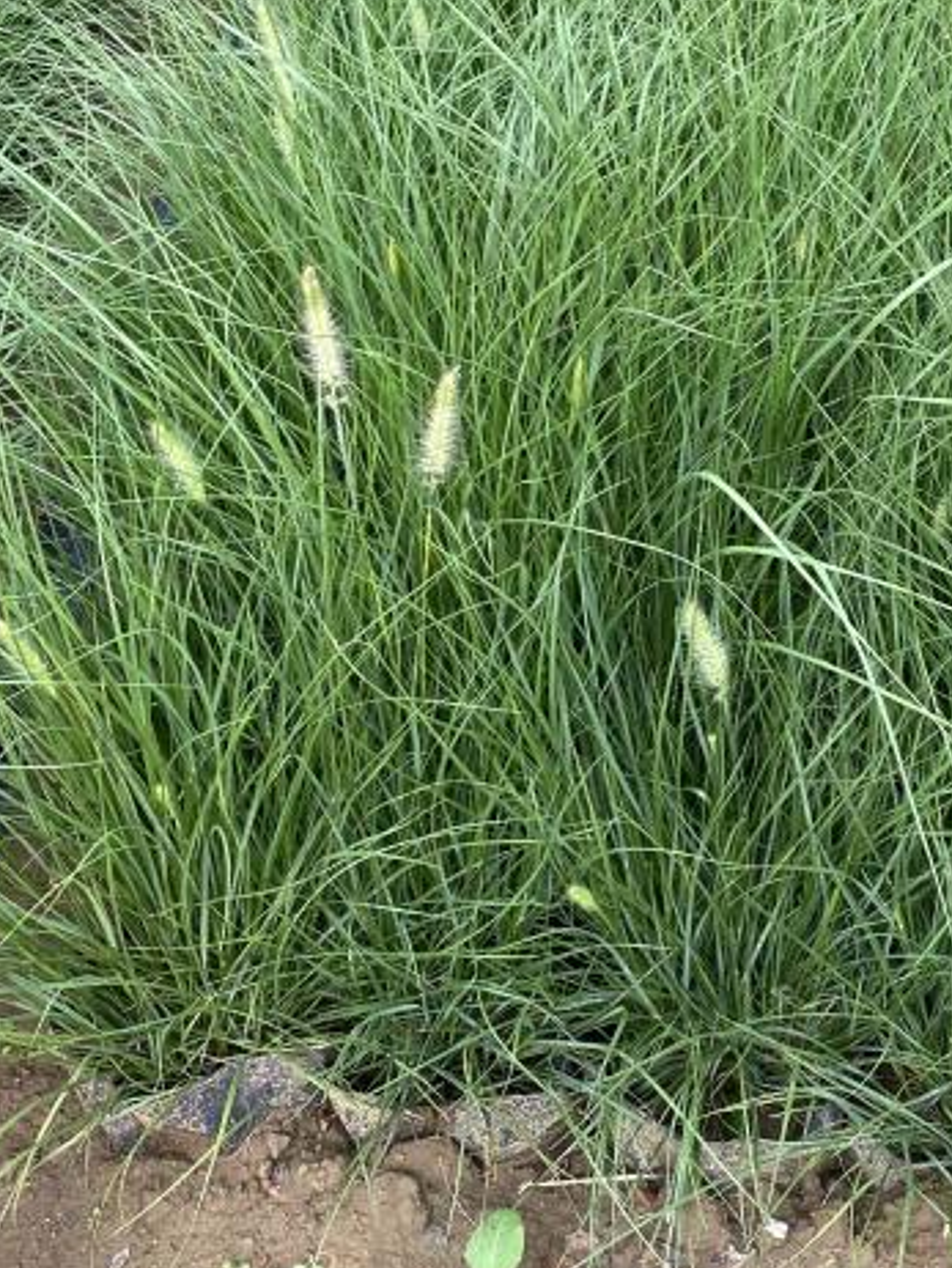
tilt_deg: -38.7
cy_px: 347
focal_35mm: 60
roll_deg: -0.2
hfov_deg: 24.3
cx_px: 675
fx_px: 2198
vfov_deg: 31.7
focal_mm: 4.25
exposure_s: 1/456
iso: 32
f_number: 1.8
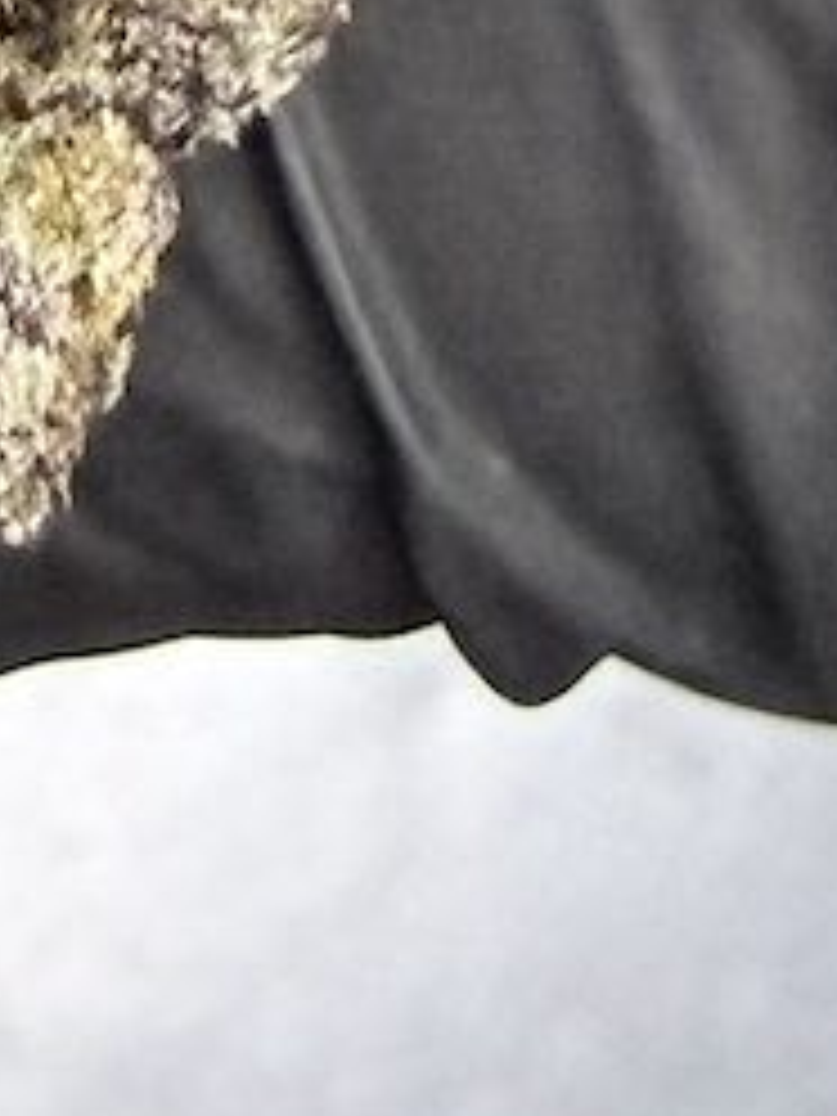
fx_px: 5997
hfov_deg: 7.7
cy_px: -2349
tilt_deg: -70.5
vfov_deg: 8.6
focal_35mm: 186
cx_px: -828
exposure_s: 1/47
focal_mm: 2.22
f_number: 2.2
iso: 320
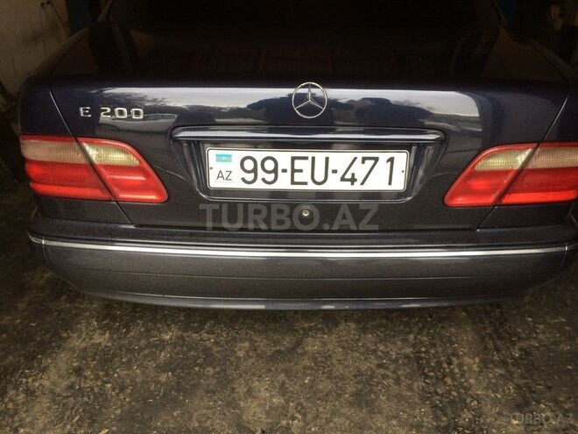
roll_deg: -2.0
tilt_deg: -31.5
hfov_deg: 61.7
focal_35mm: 29
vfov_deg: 48.2
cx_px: 289
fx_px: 484
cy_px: 217
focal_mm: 4.15
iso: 40
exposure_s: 1/33
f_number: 2.2
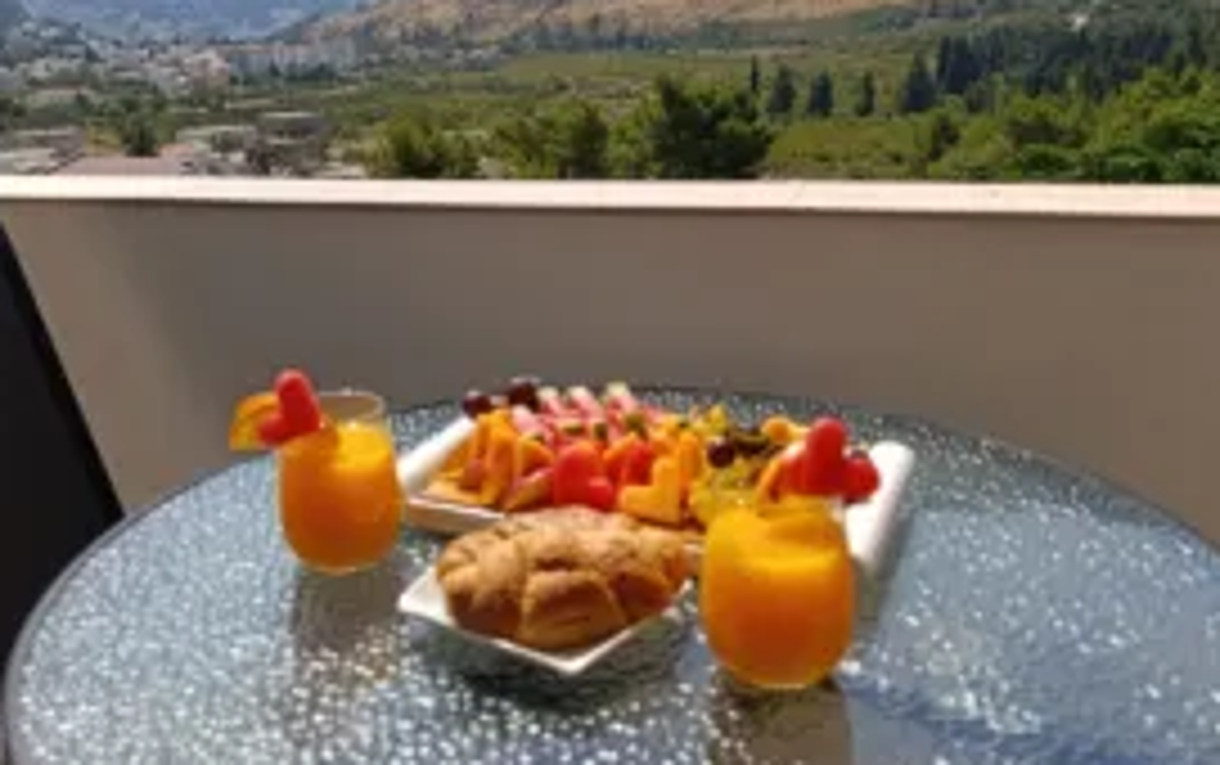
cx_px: 446
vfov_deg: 35.0
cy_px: 245
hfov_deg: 53.3
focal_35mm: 36
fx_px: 1198
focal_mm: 6.14
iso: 50
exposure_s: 1/965
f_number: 1.6
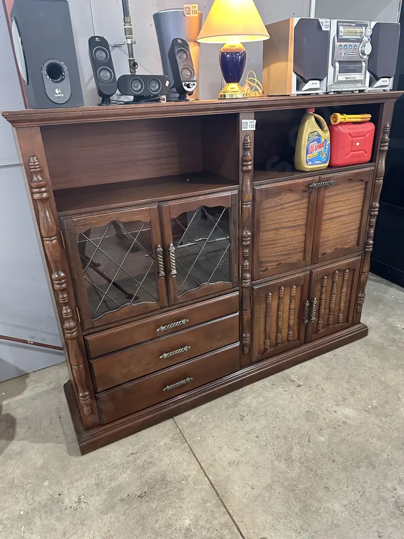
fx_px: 373
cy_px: 270
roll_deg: +2.1
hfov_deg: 56.8
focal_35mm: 24
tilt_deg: -23.5
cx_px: 202
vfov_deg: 71.6
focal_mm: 6.86
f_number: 1.78
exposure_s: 1/50
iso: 640
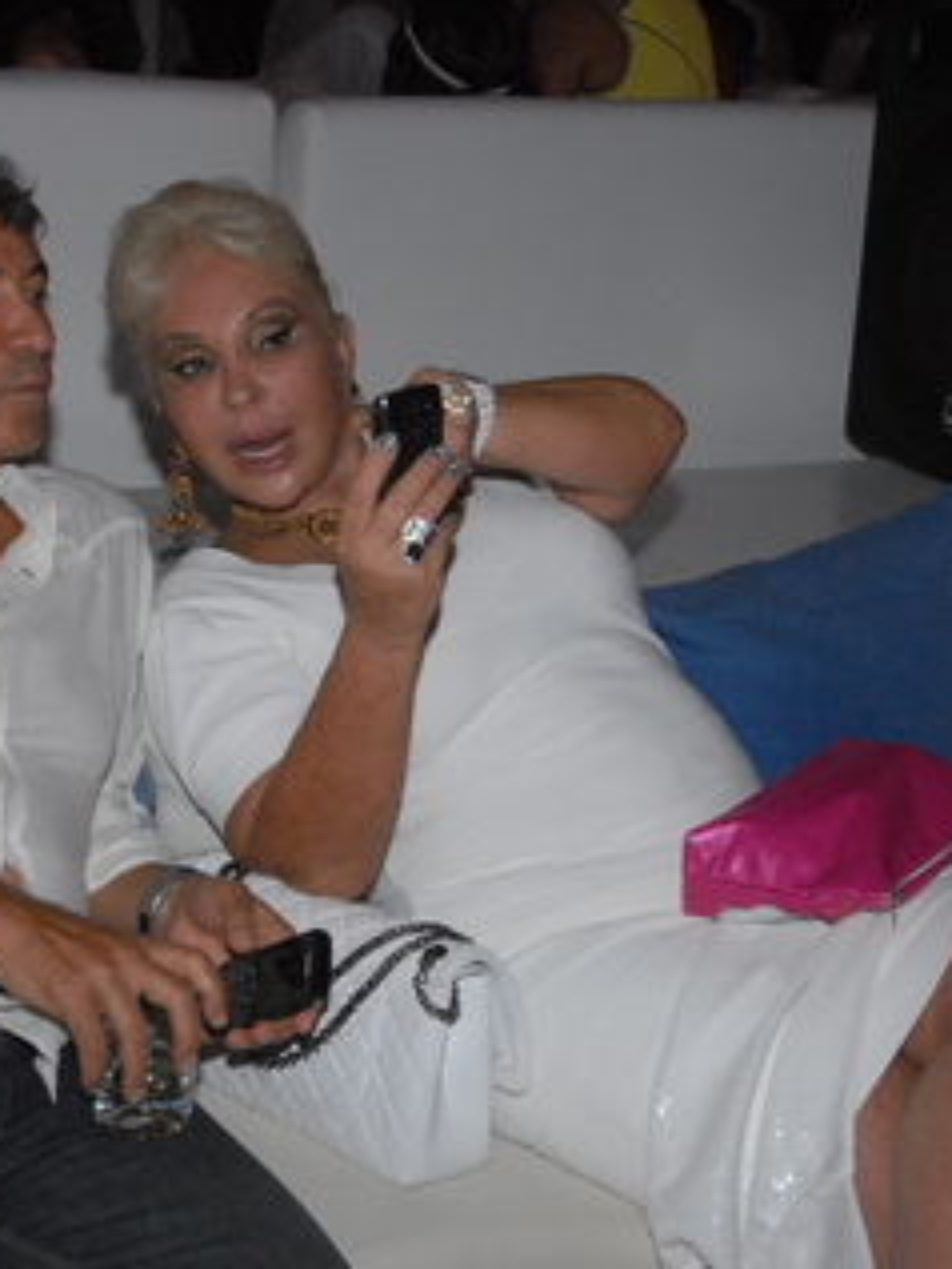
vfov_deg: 27.8
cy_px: 630
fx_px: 2565
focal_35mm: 70
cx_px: 328
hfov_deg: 21.0
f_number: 8
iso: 1600
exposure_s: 1/60
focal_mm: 32
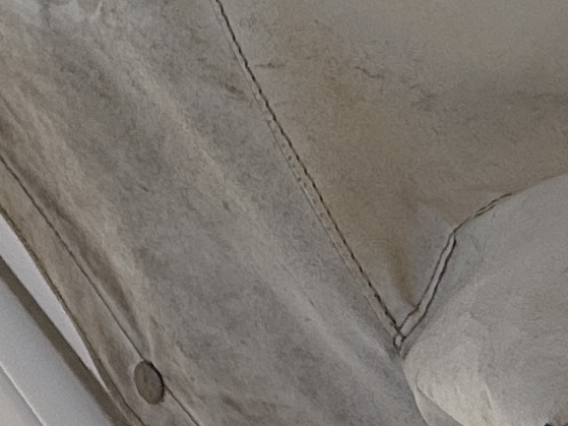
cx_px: -90
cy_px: -395
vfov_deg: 12.9
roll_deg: +2.2
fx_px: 1657
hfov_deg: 18.5
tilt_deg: -28.9
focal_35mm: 101
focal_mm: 2.22
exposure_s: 1/4425
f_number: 2.2
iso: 50
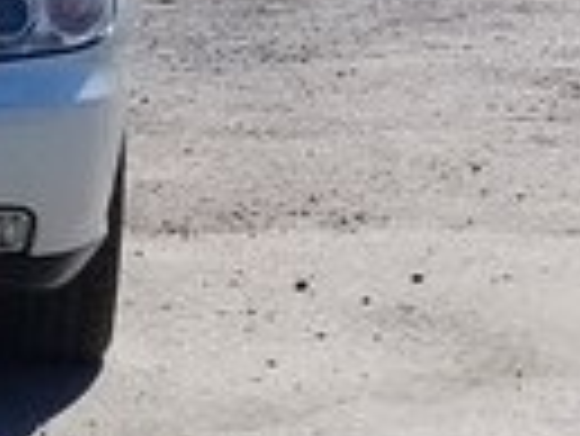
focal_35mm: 158
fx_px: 2650
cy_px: 178
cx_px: -522
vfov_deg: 9.4
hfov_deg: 11.4
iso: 50
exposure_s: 1/1613
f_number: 2.2
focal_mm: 3.3
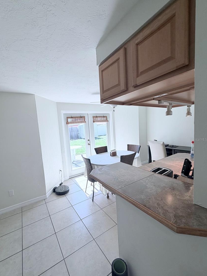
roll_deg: +3.6
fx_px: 120
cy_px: 139
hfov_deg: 81.6
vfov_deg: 98.2
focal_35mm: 15
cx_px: 97
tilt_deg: -6.5
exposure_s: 1/137
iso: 40
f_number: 2.2
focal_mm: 2.22
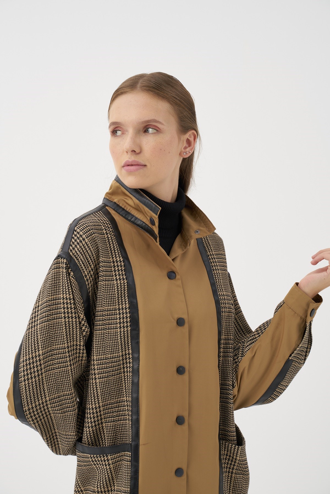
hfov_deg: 20.0
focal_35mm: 68
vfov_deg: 29.7
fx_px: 935
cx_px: 165
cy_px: 247
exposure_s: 1/125
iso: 250
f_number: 8
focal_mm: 68
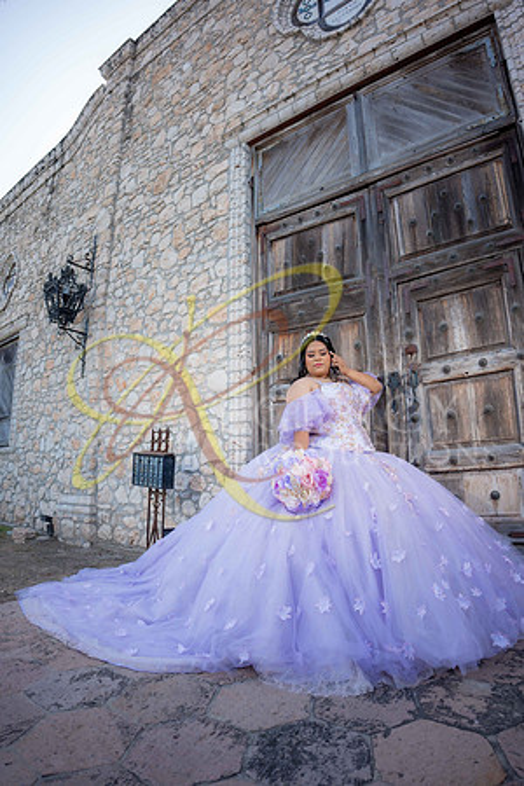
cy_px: 393
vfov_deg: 84.0
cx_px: 262
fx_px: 437
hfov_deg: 61.9
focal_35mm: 20
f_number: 2.8
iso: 125
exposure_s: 1/500
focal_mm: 20
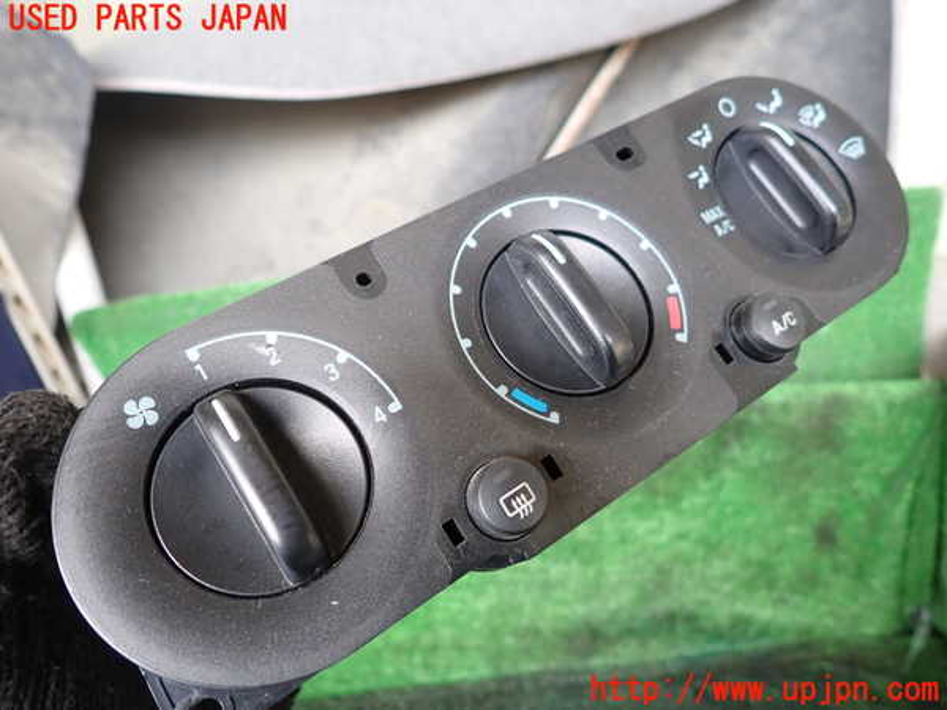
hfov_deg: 69.4
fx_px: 684
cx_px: 474
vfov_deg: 54.9
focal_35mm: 25
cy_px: 355
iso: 160
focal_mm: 4.5
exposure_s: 1/60
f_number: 2
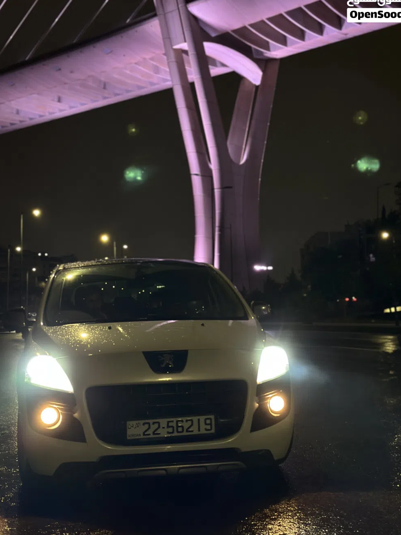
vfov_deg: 38.2
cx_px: 207
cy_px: 262
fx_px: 772
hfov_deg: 29.1
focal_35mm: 50
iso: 320
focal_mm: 6.86
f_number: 1.78
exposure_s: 1/58
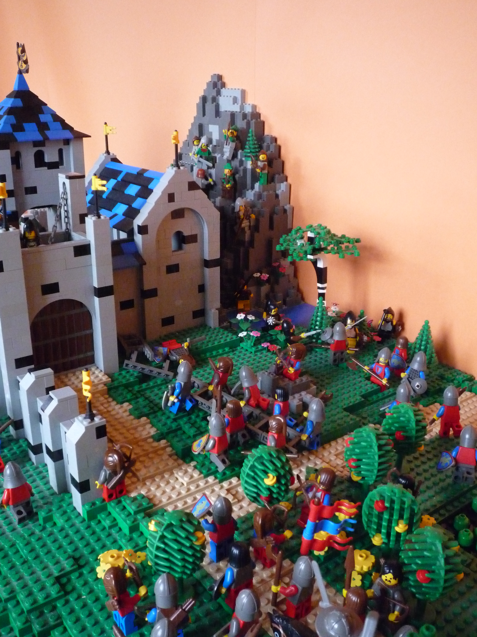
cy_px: 318
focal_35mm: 36
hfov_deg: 39.7
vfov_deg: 51.4
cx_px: 238
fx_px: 661
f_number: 3.8
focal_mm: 6.3
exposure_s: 1/30
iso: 800
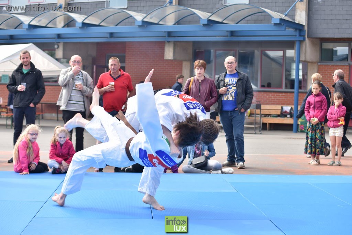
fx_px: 733
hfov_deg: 27.0
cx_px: 176
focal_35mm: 75
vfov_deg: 18.2
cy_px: 118
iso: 100
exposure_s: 1/500
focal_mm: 50
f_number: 3.5
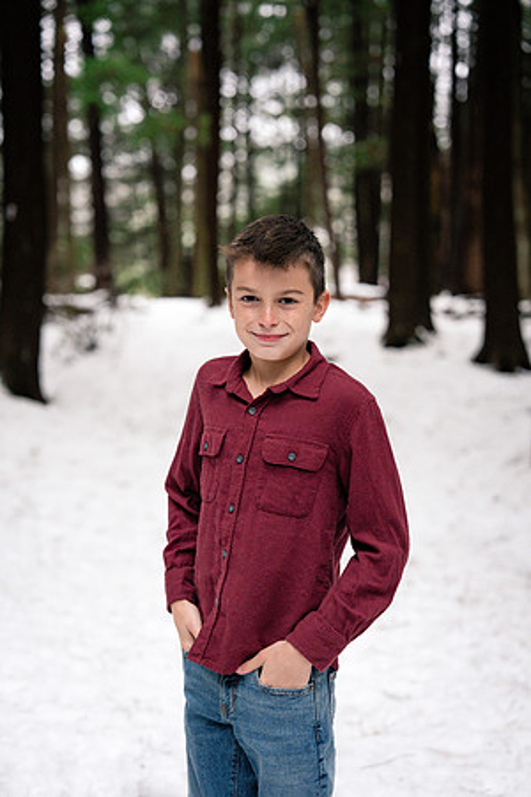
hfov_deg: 19.5
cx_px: 266
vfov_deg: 28.8
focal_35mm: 70
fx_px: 1549
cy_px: 398
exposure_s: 1/250
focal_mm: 70
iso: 1600
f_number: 3.2
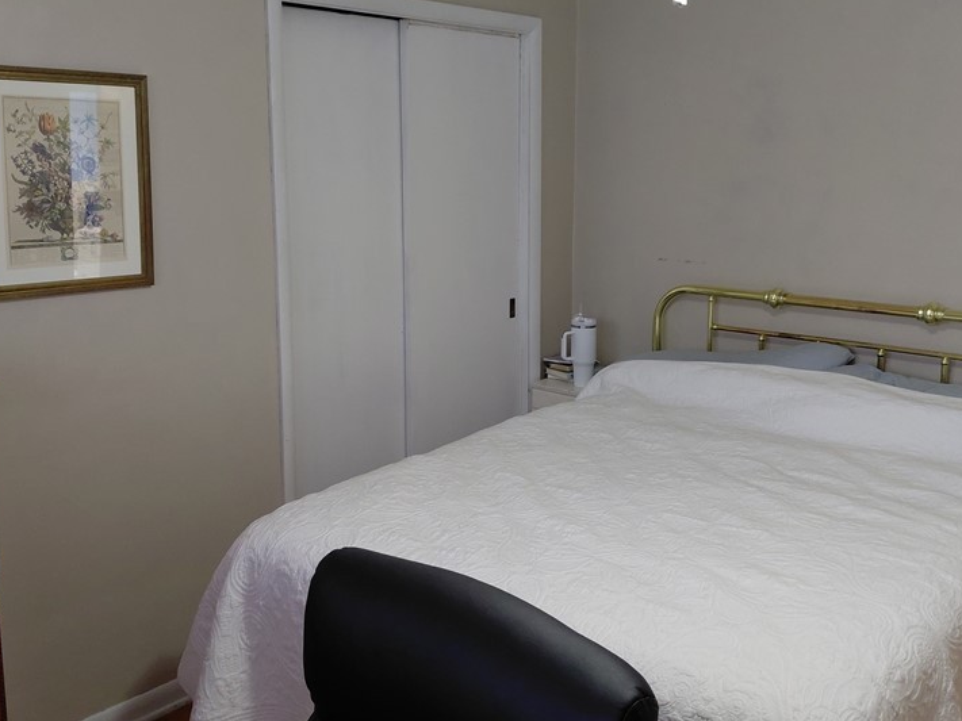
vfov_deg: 39.4
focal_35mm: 36
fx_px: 1000
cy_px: 268
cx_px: 524
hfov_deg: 51.3
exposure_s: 1/60
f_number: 1.8
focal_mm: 4.69
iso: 320
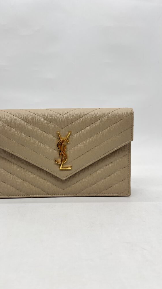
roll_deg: -0.5
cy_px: 141
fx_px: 221
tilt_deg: -8.6
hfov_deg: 40.0
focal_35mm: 29
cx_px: 62
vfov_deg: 66.0
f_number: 1.5
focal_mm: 5.7
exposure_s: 1/141
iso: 32
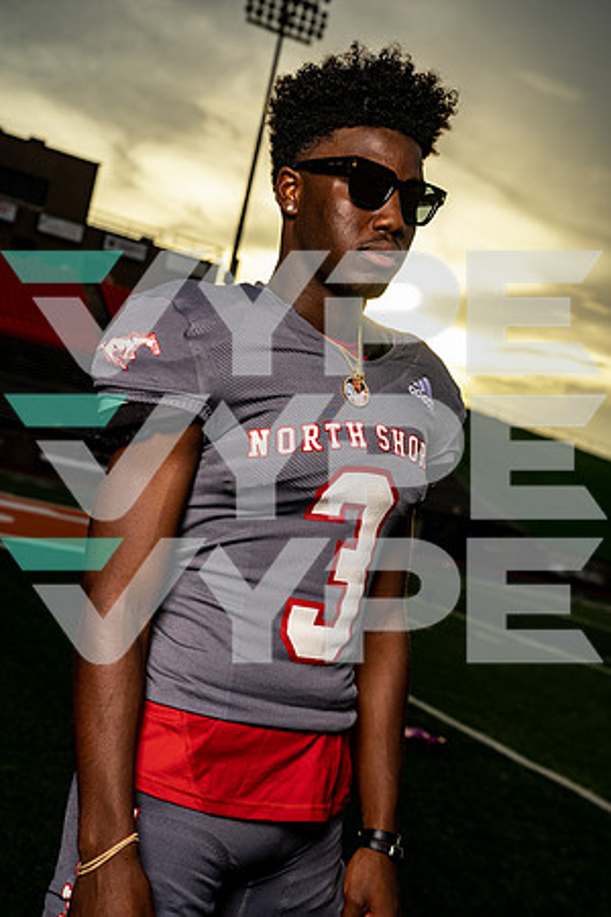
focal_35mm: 54
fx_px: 1375
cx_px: 306
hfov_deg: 25.1
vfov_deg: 36.9
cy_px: 458
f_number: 5.6
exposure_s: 1/500
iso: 200
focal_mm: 54
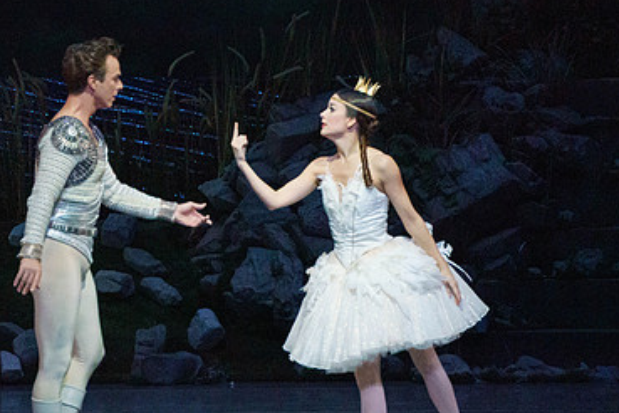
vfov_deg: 2.3
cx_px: 257
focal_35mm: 591
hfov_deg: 3.5
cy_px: 248
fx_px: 10161
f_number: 5.6
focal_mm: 376
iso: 8000
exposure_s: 1/320
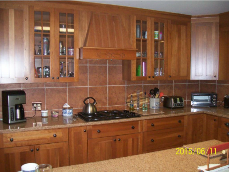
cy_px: 86
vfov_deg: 39.7
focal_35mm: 36
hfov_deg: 51.3
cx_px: 114
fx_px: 238
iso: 200
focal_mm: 6
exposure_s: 1/64
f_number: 2.7
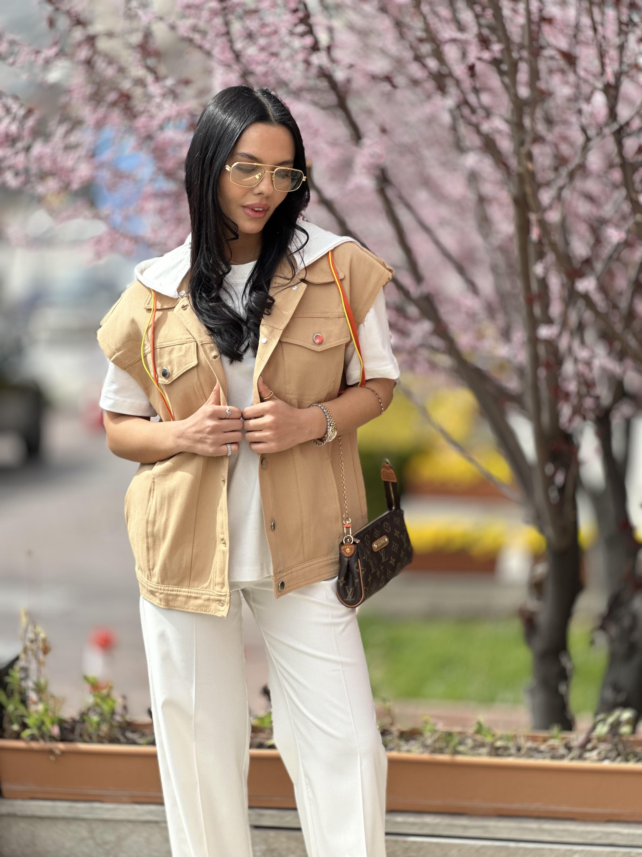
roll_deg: -0.2
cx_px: 321
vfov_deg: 25.3
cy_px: 428
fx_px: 1904
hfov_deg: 19.1
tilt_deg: -8.5
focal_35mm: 77
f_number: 2.8
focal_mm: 9
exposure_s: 1/336
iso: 32
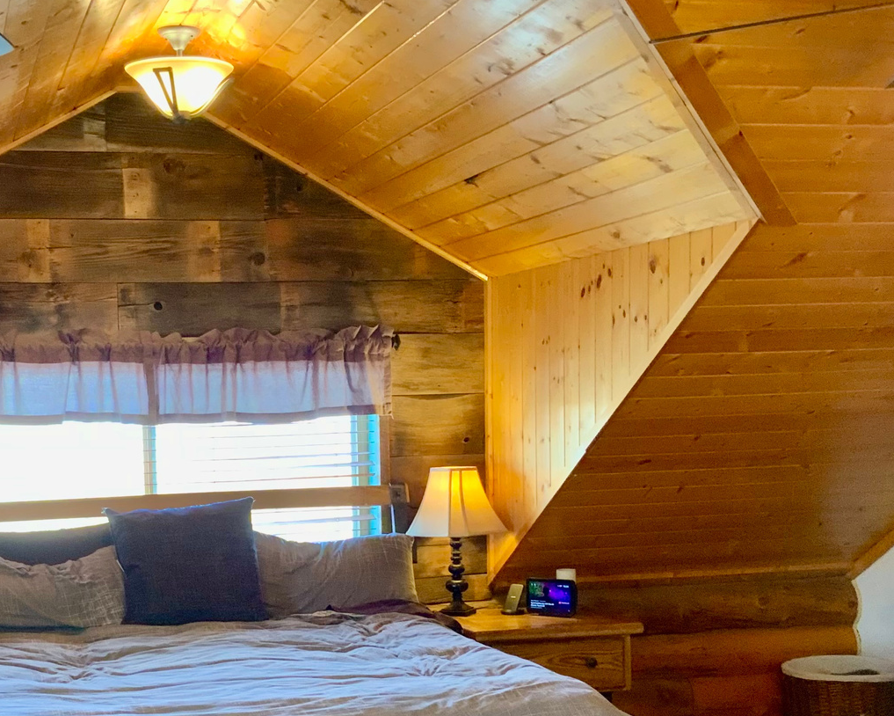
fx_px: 1508
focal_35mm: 57
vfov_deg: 26.5
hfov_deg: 32.8
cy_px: 492
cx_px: 312
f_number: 1.8
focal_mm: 3
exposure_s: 1/60
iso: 200
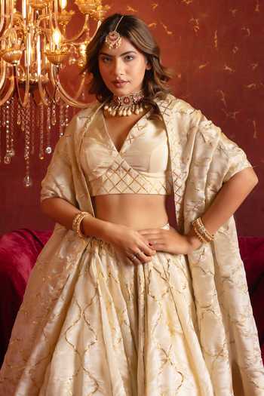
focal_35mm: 50
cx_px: 132
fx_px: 550
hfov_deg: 27.0
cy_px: 198
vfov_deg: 39.6
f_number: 6.3
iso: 200
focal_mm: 50
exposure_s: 1/160
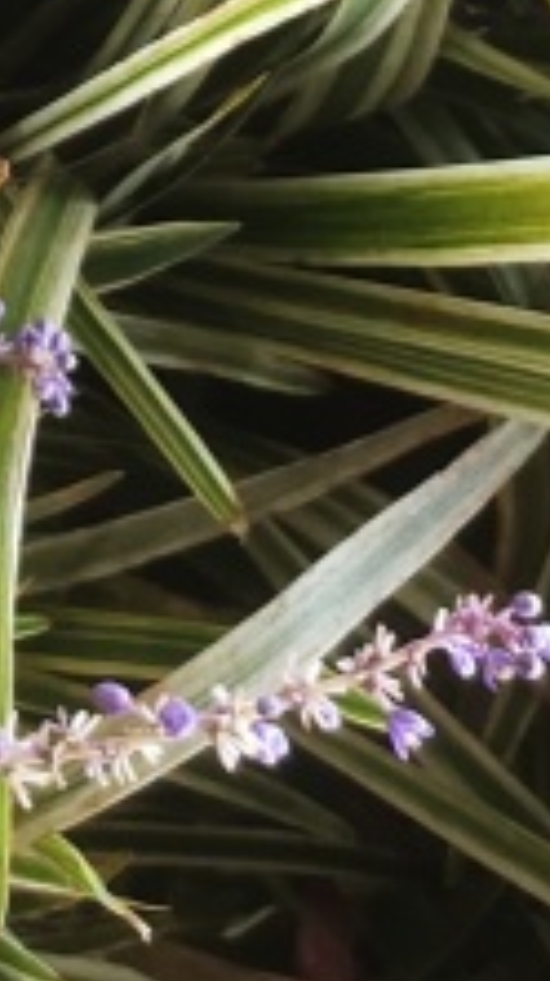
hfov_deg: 9.1
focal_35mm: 121
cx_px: -710
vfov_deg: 15.4
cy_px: -752
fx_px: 3143
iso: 631
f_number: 1.79
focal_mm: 4.76
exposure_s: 1/100
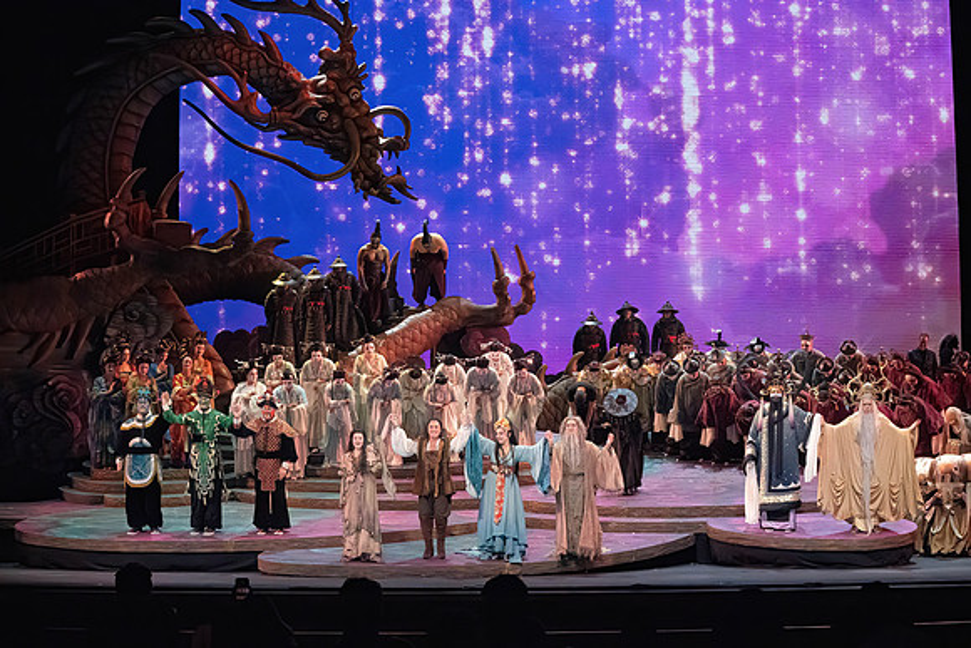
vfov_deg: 19.5
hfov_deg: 28.8
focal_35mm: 70
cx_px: 486
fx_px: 1888
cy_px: 324
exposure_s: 1/1000
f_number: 10
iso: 20000
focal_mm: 70
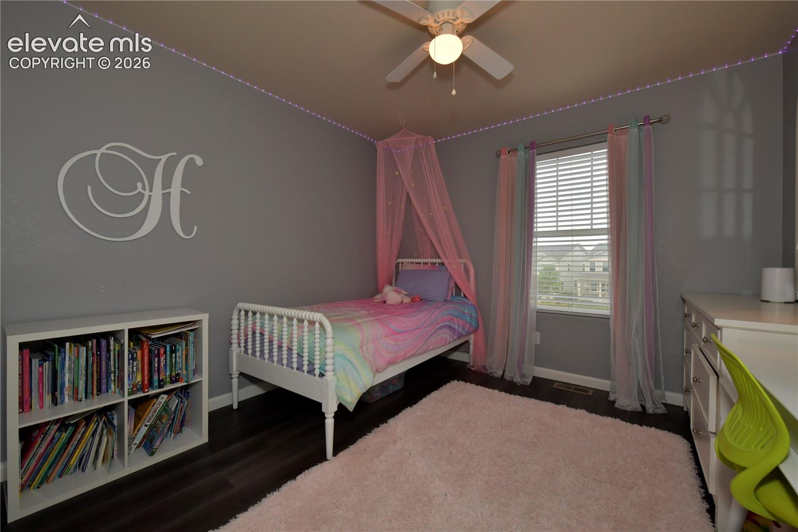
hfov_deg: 104.3
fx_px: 310
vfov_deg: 81.2
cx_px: 399
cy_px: 266
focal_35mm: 14
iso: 1250
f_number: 11
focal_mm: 14
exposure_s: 1/160
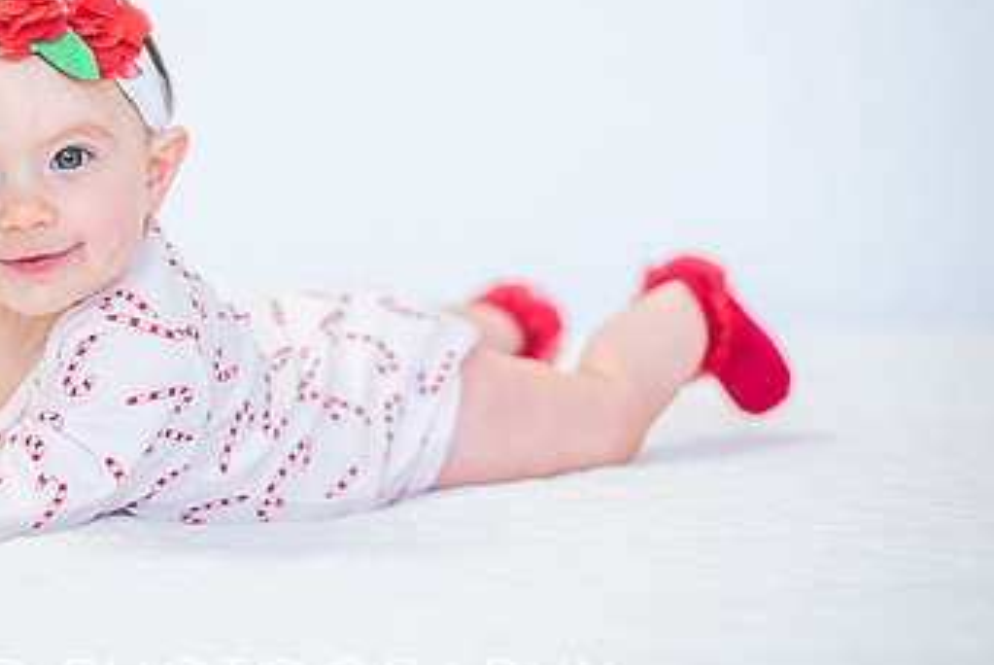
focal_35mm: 91
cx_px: 272
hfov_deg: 22.2
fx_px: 2515
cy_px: 216
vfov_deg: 15.0
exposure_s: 1/250
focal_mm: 50
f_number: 2
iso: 500
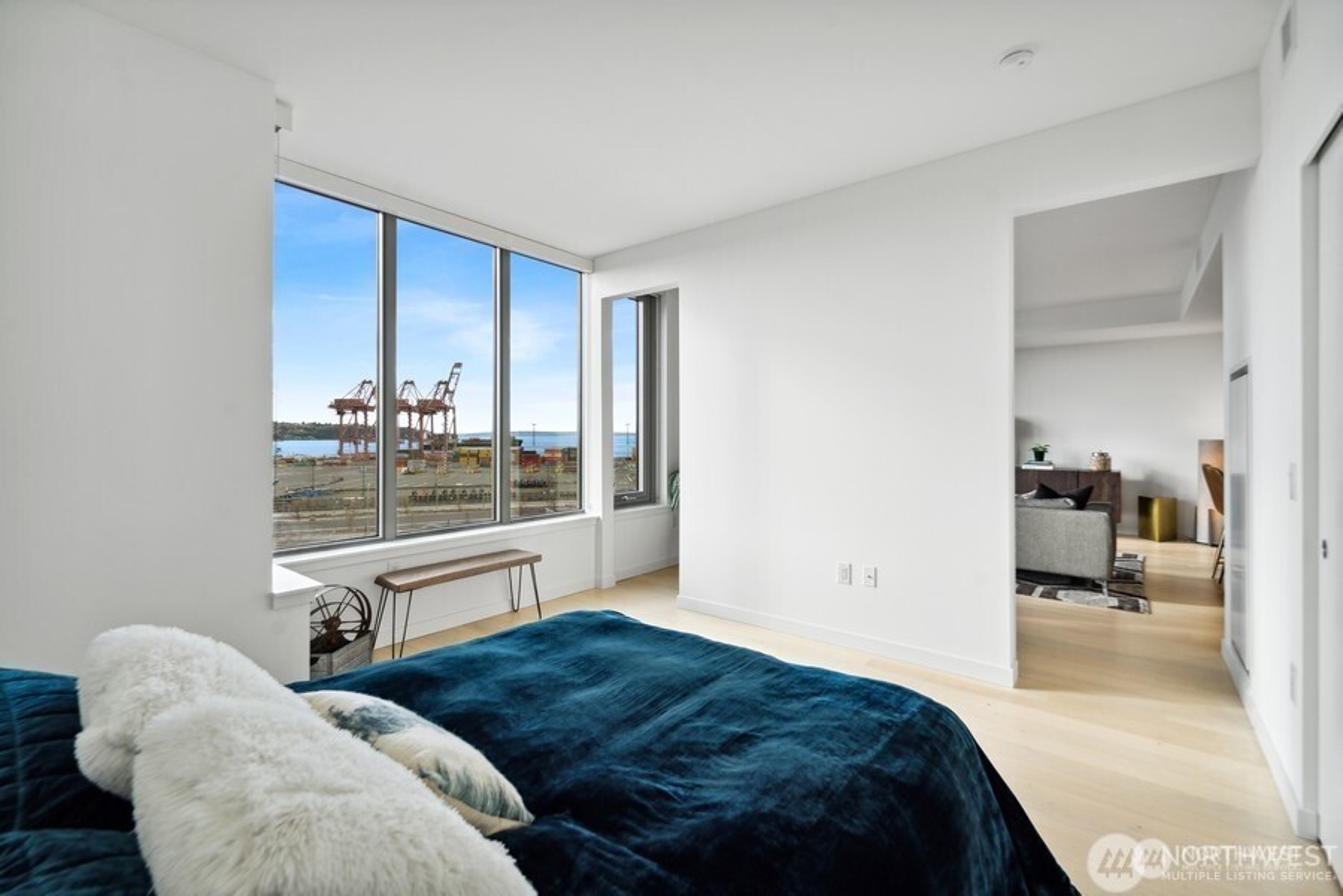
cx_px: 672
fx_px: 522
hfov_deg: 104.3
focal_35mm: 14
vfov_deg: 81.2
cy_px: 448
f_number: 8
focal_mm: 14
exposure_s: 1/500
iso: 200
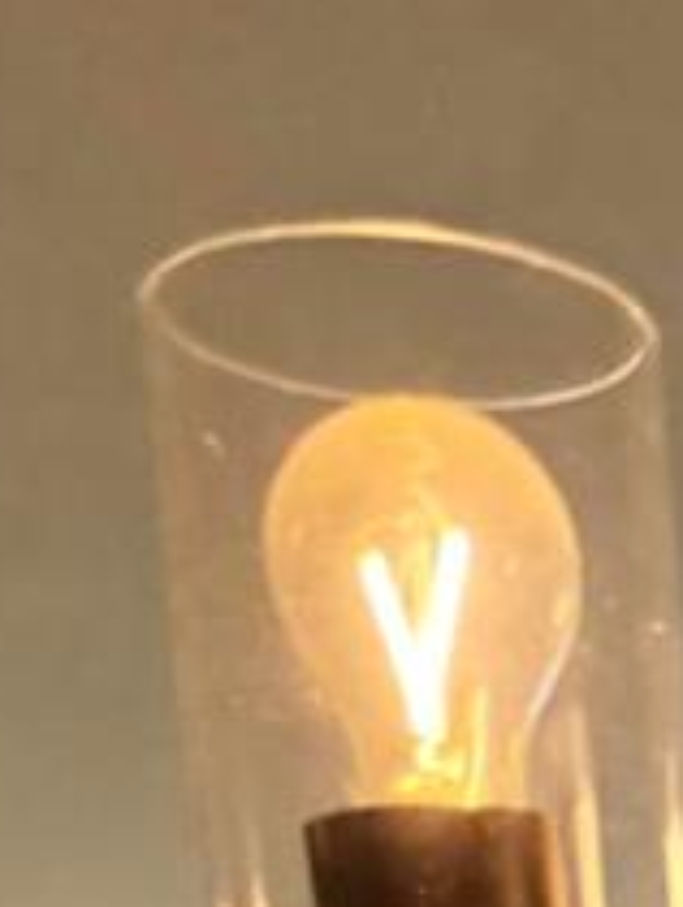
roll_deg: +1.7
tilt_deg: -9.0
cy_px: 2414
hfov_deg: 9.6
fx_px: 3597
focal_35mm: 137
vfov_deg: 11.1
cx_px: 1673
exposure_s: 1/678
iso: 80
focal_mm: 6.76
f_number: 1.78
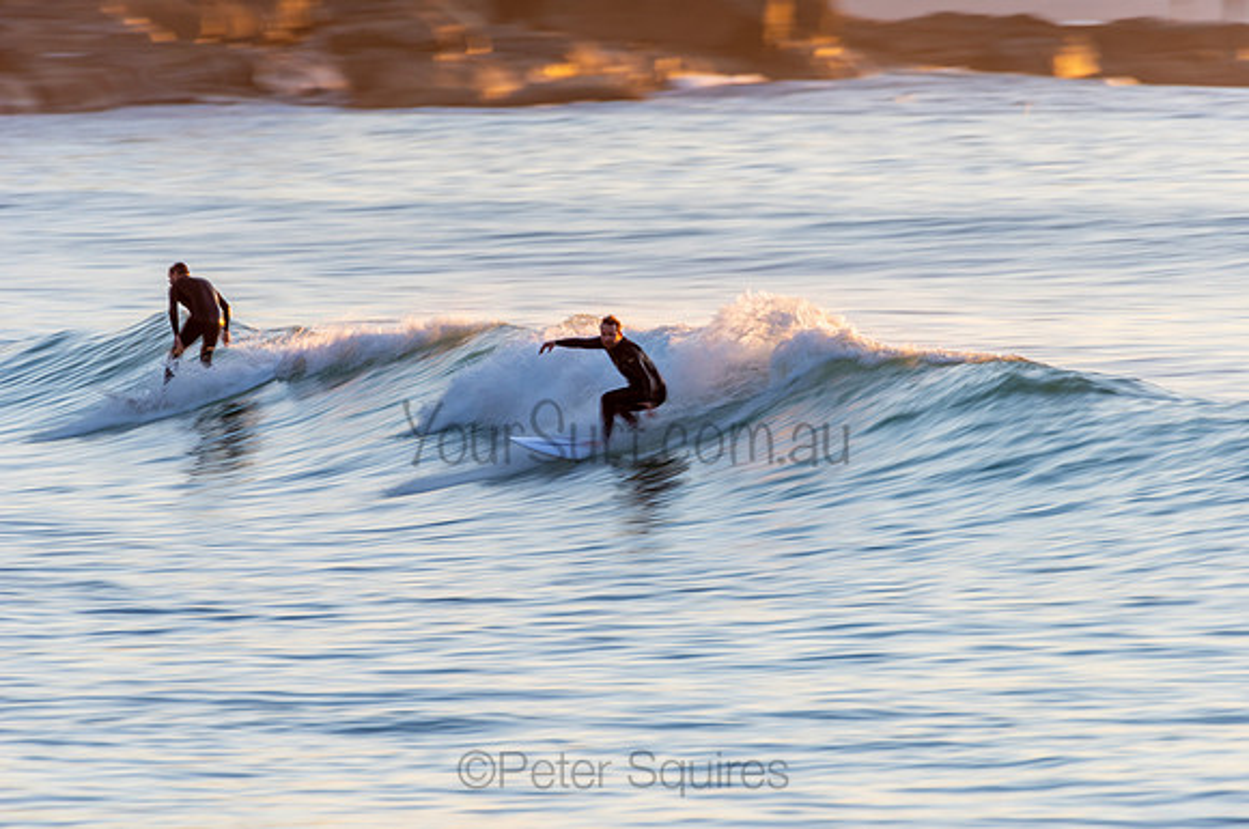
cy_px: 414
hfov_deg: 4.1
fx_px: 17349
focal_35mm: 501
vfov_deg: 2.7
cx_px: 624
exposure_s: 1/20
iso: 64
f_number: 8
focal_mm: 500
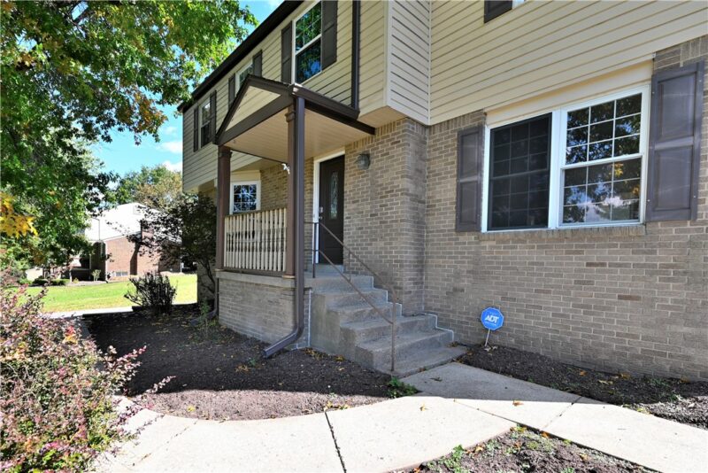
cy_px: 236
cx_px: 354
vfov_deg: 72.1
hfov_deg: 95.0
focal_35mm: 16
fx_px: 325
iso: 180
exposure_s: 1/250
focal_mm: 16.5
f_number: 5.6
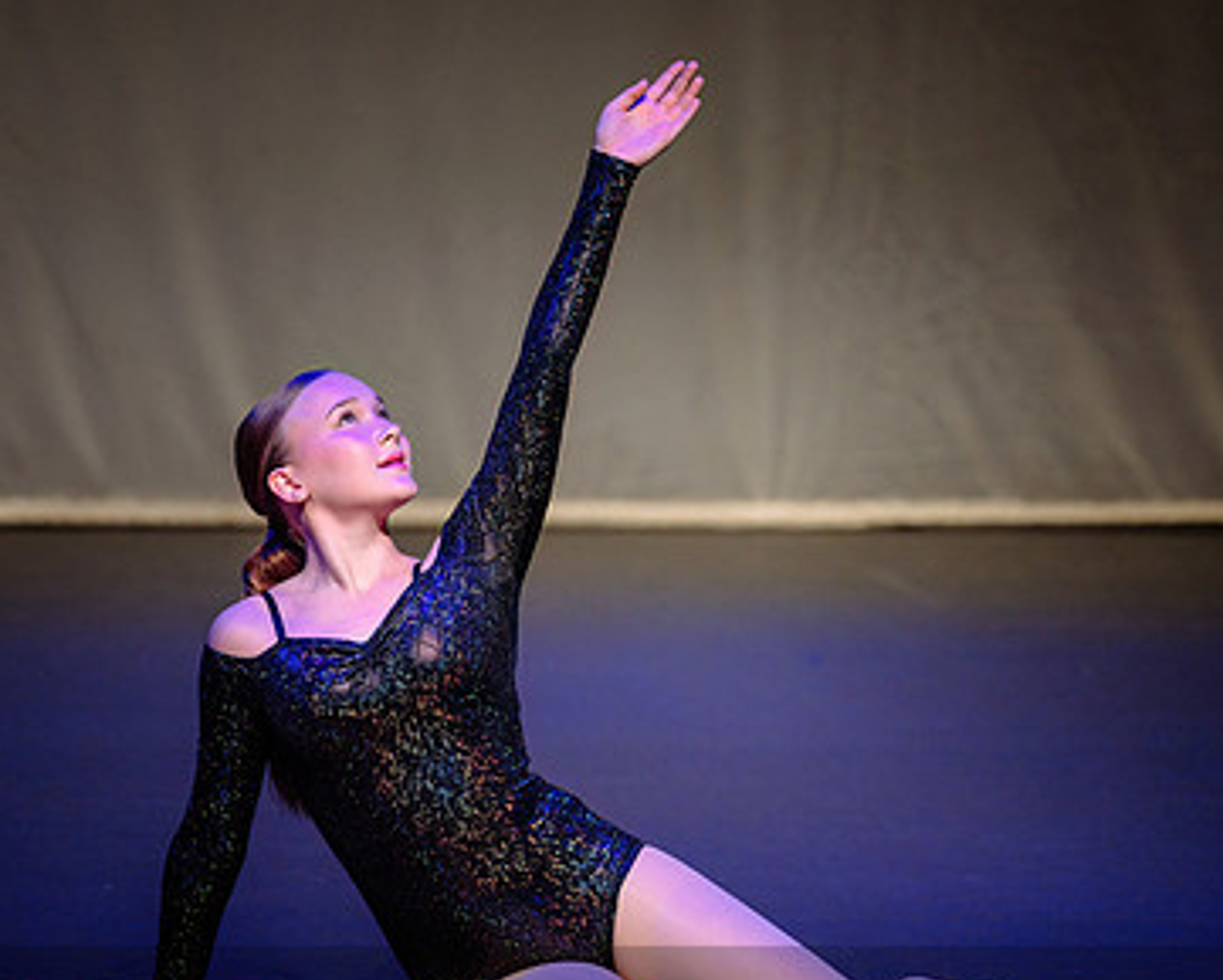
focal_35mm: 365
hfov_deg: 5.3
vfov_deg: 4.2
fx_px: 13215
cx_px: 694
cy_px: 466
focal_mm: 200
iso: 1250
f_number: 2.8
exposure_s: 1/250
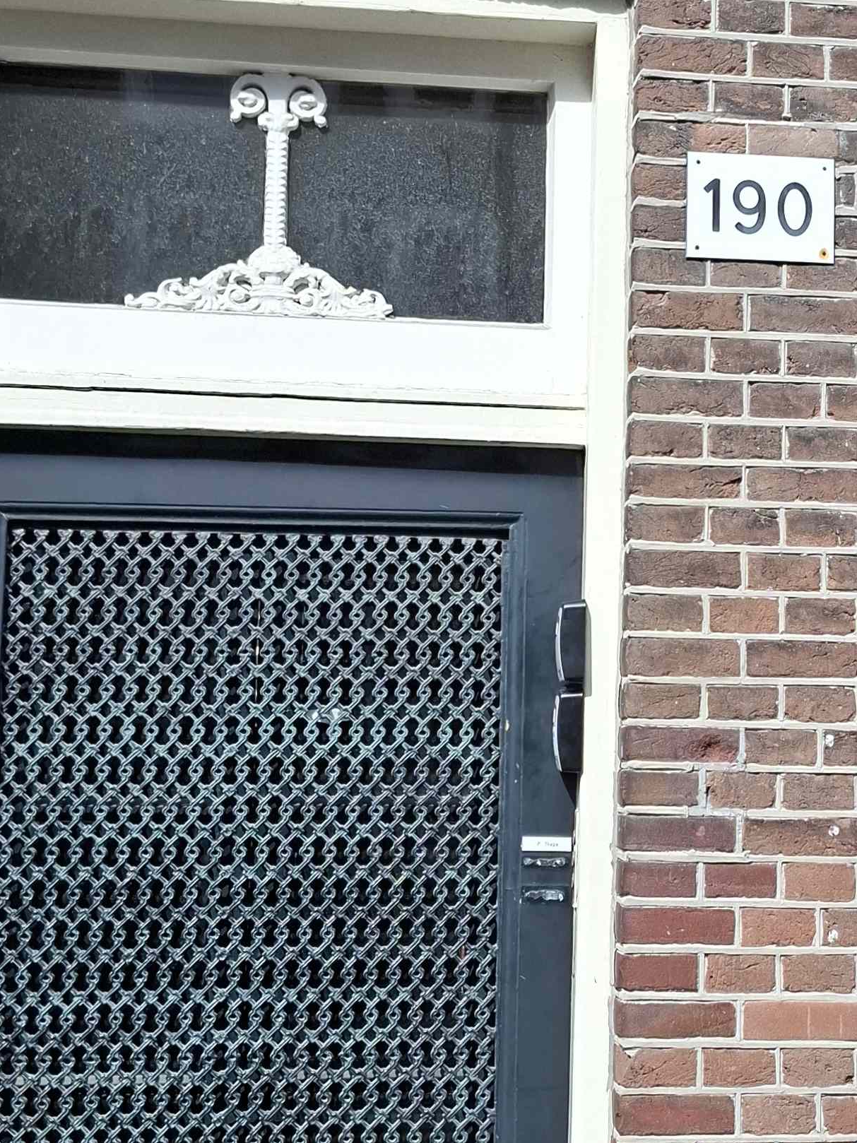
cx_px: 616
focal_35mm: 58
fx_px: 1915
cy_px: 558
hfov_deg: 25.0
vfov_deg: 33.2
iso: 50
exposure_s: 1/775
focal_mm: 5.54
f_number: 1.8
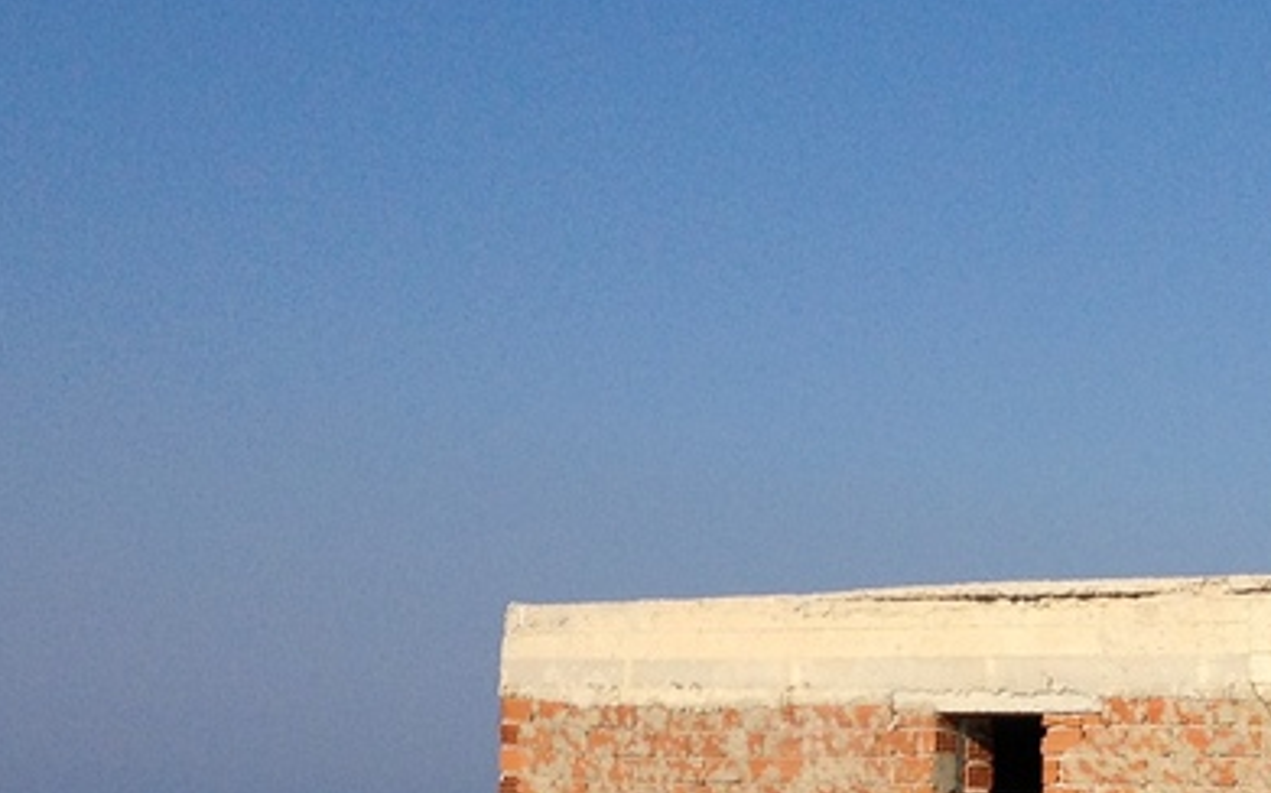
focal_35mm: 114
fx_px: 3947
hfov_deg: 17.4
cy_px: 913
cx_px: 1554
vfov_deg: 11.3
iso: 50
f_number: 2.4
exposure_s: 1/3247
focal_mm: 4.28
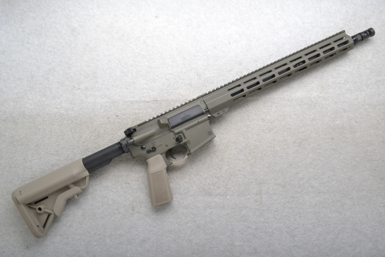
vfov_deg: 47.9
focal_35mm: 27
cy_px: 128
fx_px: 289
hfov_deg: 67.4
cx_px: 192
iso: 3200
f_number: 20
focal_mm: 18
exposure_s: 1/160
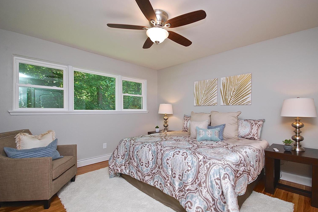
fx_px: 141
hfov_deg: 96.7
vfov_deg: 73.7
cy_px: 111
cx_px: 164
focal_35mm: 16
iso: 200
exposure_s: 1/60
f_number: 4
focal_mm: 10
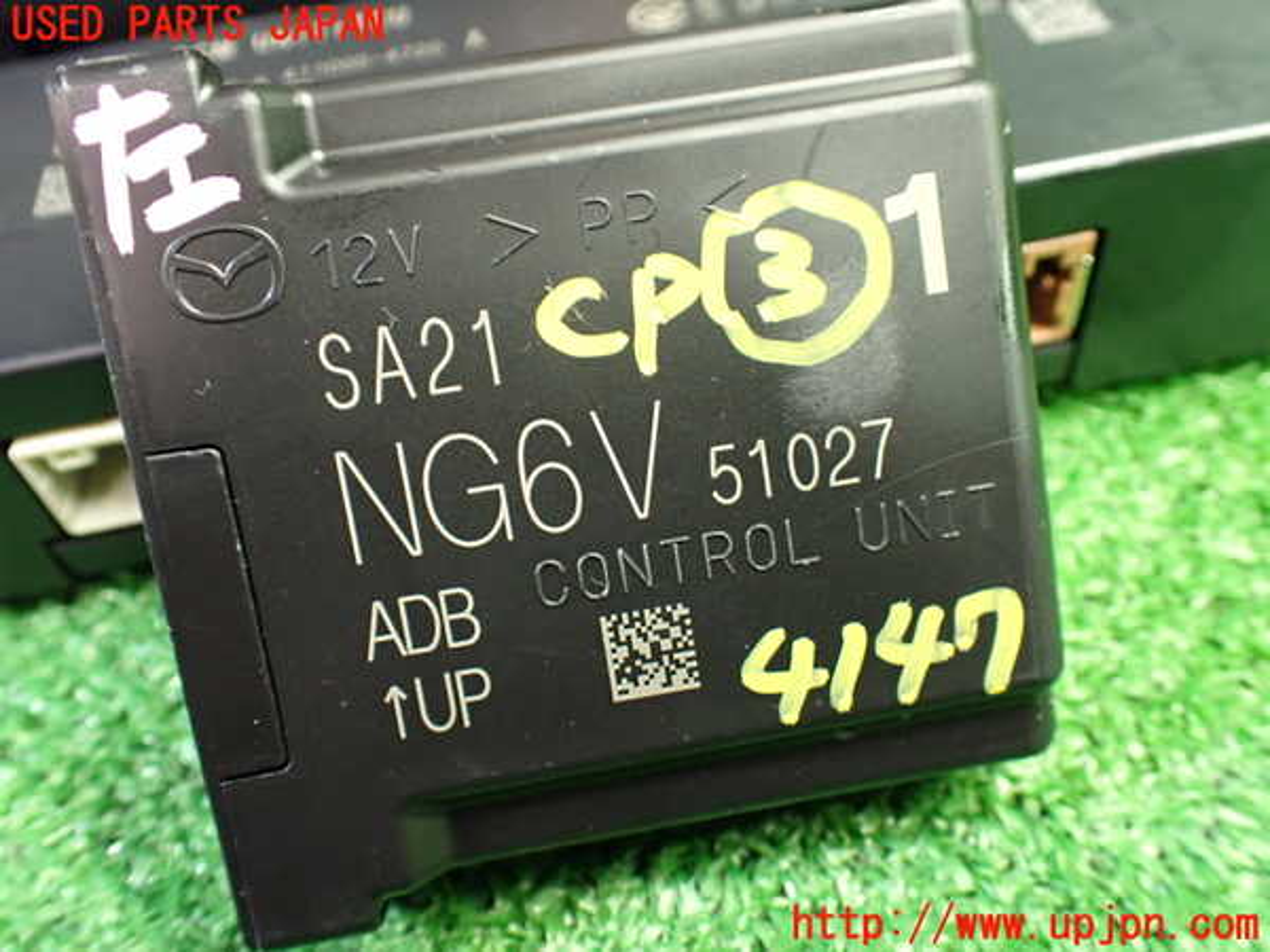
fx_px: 1101
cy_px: 476
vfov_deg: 46.8
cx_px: 635
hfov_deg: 60.0
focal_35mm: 30
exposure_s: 1/30
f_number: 2.3
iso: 800
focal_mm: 5.4
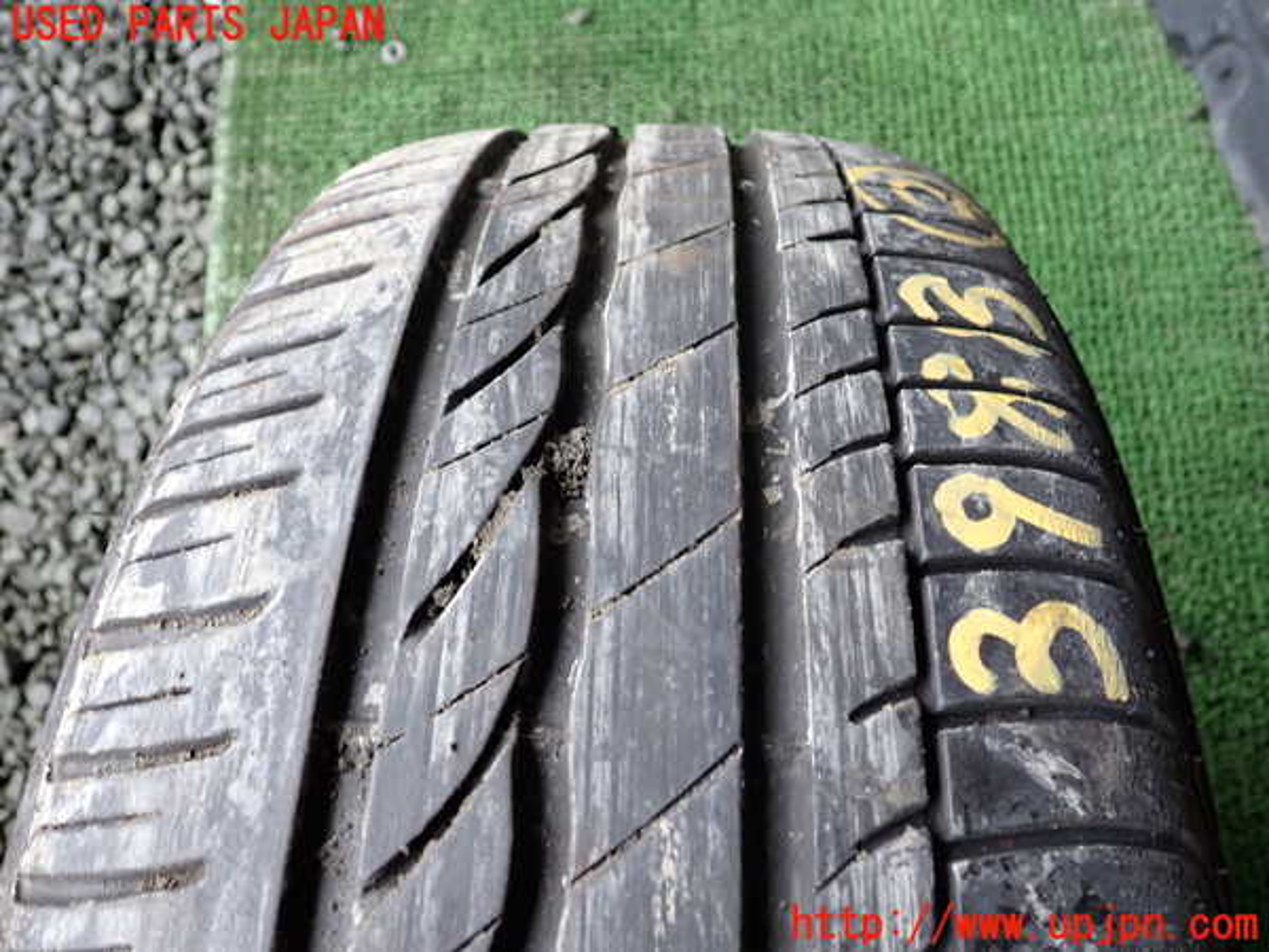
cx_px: 634
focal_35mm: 30
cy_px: 476
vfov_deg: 46.8
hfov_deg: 60.0
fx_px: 1100
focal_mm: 5.4
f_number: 2.3
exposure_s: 1/40
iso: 200
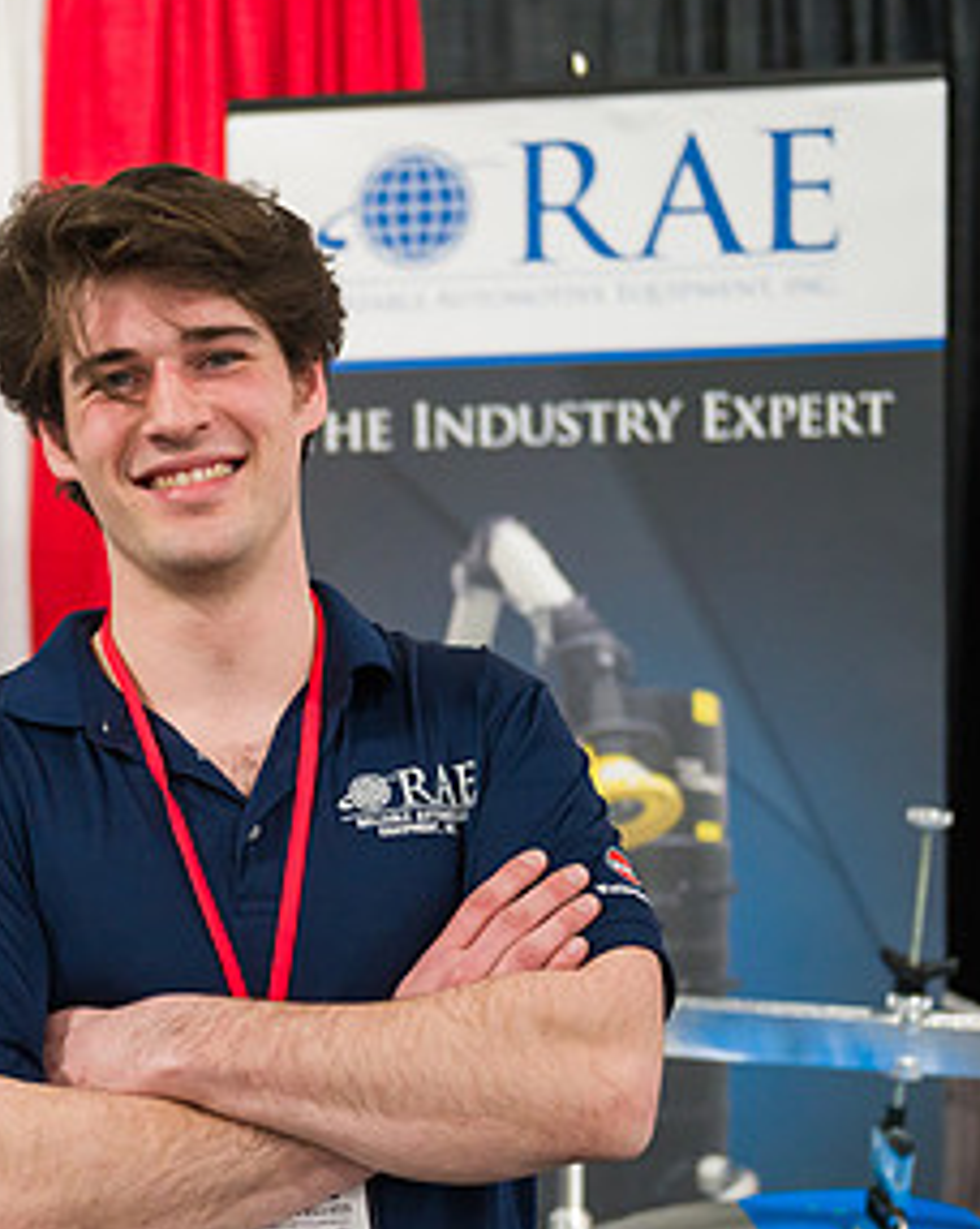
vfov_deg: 23.8
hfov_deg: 18.8
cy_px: 795
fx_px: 2907
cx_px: 82
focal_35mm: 80
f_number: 3.2
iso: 3200
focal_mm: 42
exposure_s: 1/250
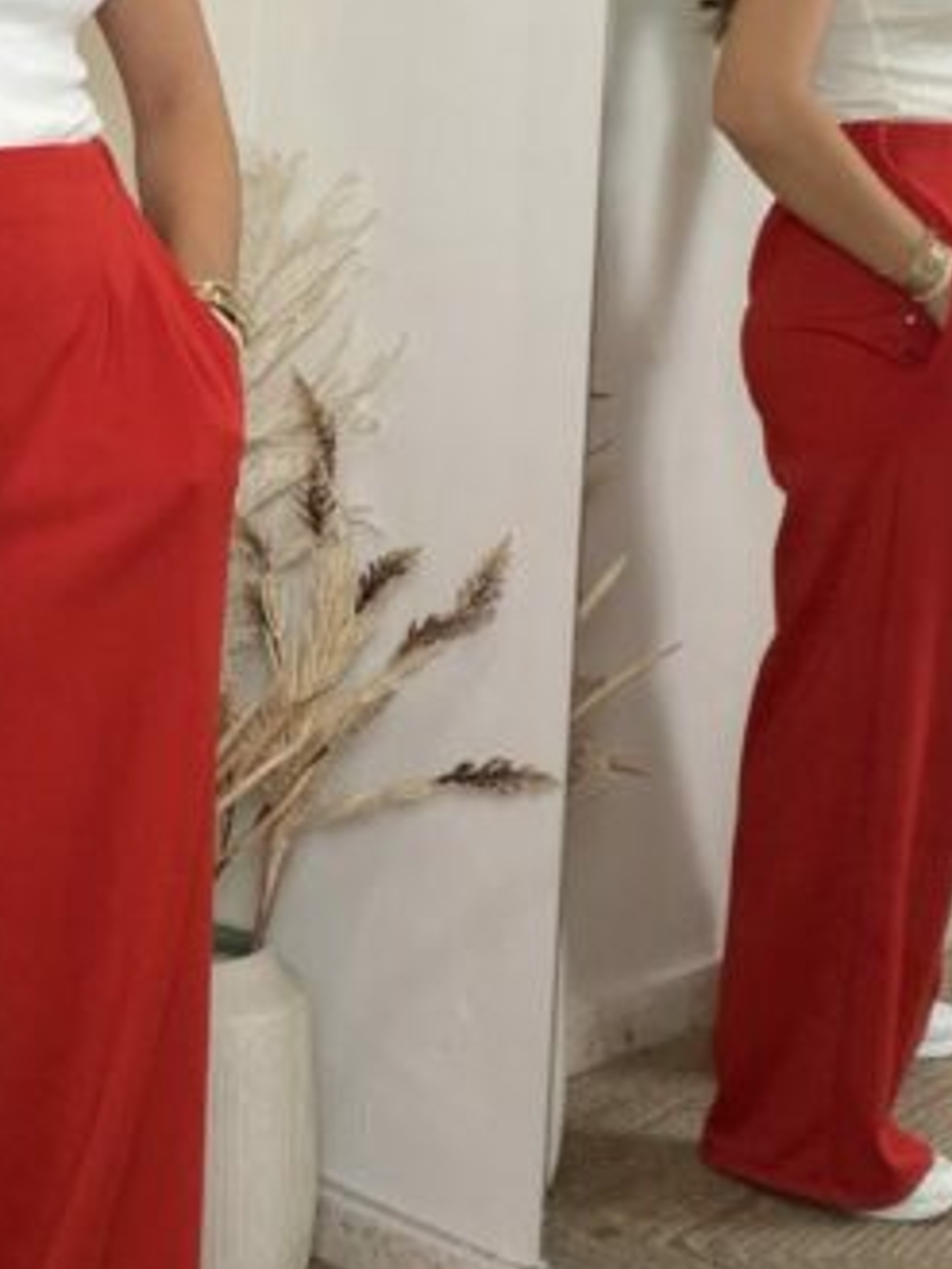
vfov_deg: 26.3
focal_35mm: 73
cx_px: -42
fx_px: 2675
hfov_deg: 19.5
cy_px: 301
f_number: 1.9
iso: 125
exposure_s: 1/50
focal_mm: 2.71
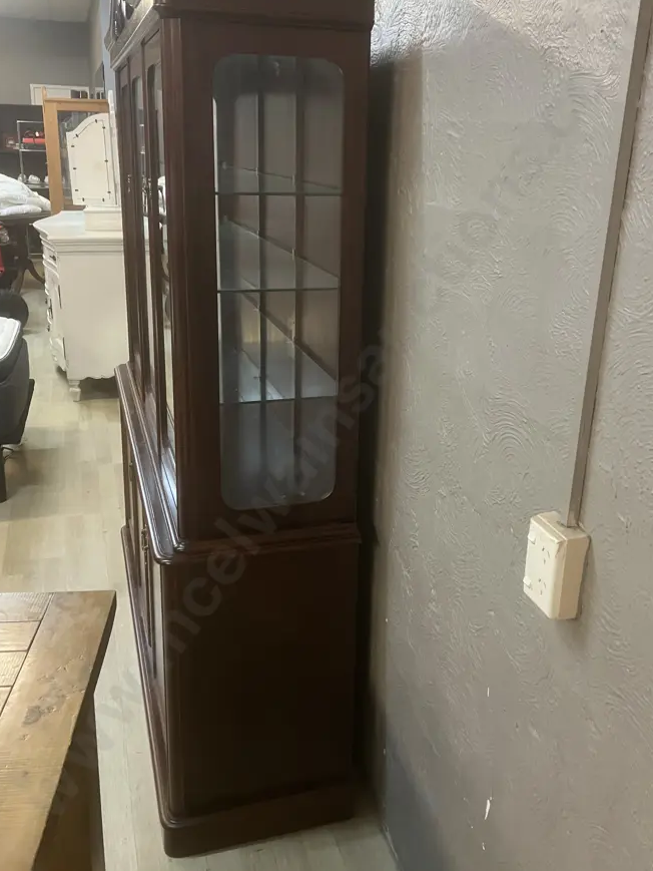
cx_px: 346
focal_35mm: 33
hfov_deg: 42.9
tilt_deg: -15.3
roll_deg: -1.7
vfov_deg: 55.3
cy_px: 404
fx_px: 830
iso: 200
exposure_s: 1/50
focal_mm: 3.99
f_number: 1.8
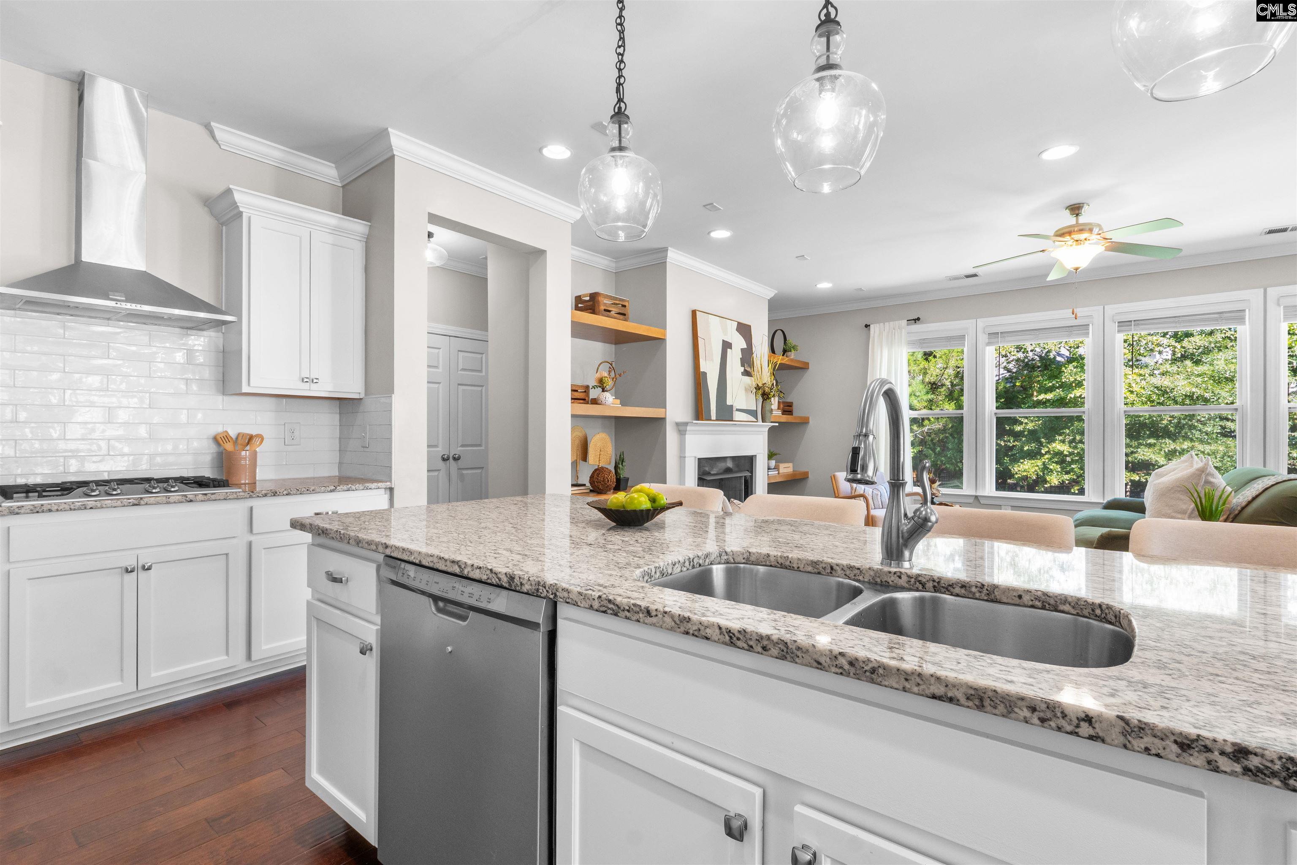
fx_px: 594
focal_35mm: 16
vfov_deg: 72.1
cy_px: 432
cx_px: 648
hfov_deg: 95.0
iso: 400
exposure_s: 1/1.25
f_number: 11
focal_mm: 11
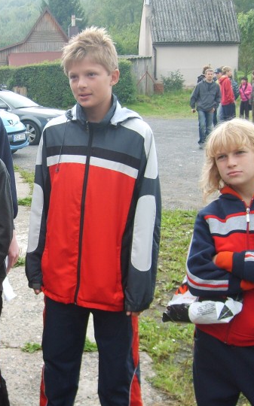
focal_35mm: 55
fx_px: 610
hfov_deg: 22.7
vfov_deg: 36.9
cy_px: 212
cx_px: 7
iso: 50
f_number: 2.8
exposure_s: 1/90
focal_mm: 5.8
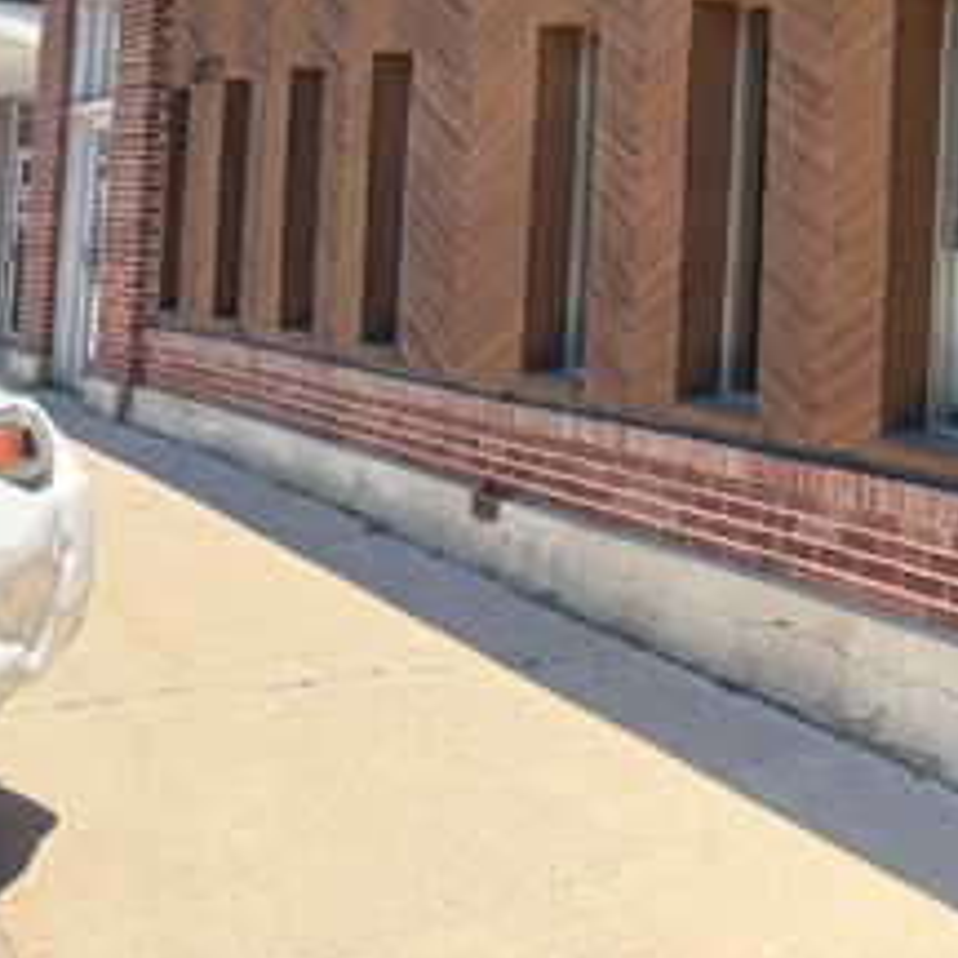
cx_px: 1020
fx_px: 1534
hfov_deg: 31.3
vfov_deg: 33.2
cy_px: 135
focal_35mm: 49
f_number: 1.78
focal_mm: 6.76
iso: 100
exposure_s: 1/1493
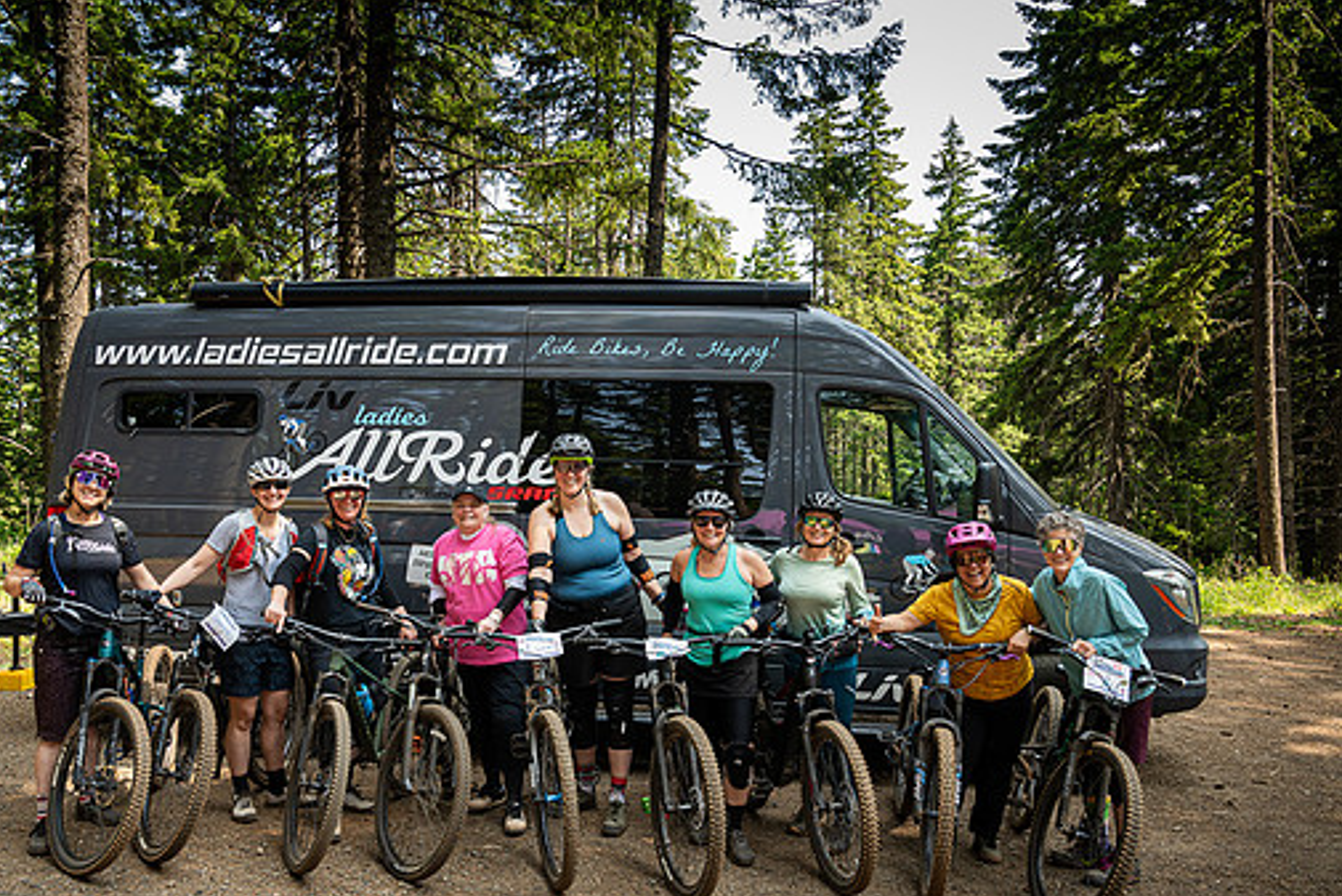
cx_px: 617
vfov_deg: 42.3
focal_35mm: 31
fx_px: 1156
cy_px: 491
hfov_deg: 60.2
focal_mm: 24
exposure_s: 1/160
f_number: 4.5
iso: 400
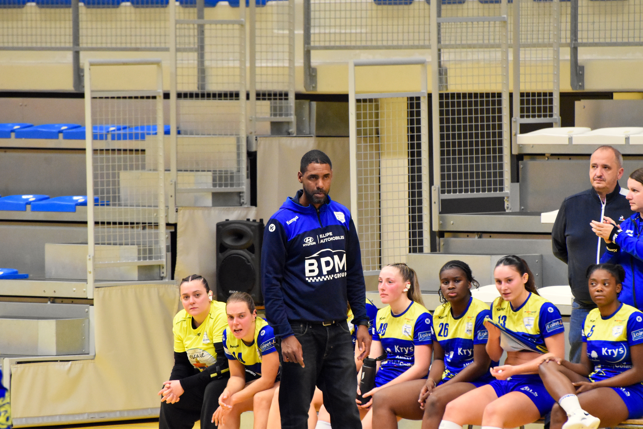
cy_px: 214
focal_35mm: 360
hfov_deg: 5.7
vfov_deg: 3.8
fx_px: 6429
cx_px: 322
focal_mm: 240
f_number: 5.6
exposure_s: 1/125
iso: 5000
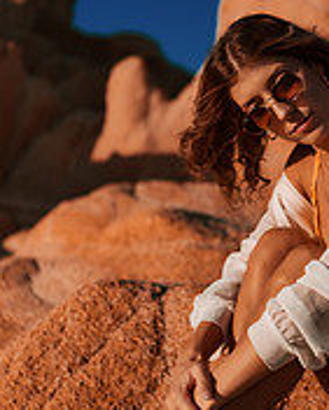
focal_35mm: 84
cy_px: 130
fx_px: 1022
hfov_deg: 18.2
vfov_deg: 22.6
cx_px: 257
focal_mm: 35
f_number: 1.8
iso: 50
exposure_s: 1/8000
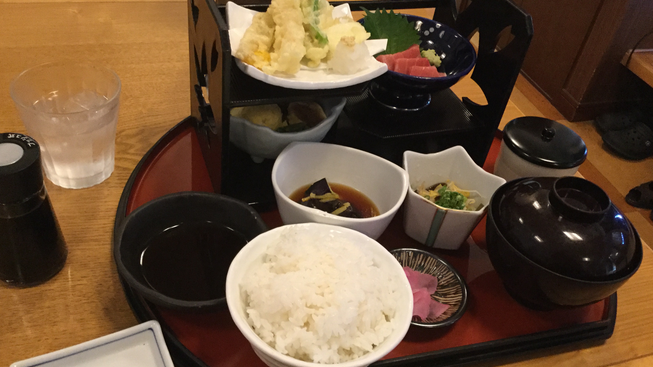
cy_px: 182
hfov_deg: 58.0
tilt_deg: -41.7
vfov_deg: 34.7
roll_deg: -10.5
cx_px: 327
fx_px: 589
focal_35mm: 34
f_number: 2.4
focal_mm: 3.3
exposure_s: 1/15
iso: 200
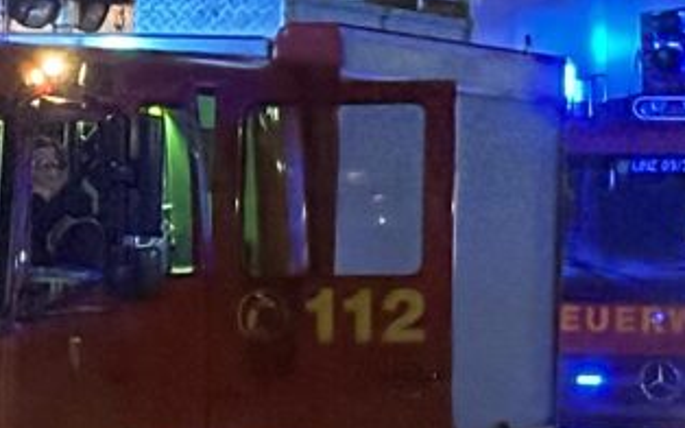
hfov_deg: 6.7
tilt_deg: +4.4
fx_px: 5804
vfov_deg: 4.2
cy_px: -177
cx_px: 661
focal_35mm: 311
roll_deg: -0.3
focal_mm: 6.86
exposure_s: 1/25
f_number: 1.78
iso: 640
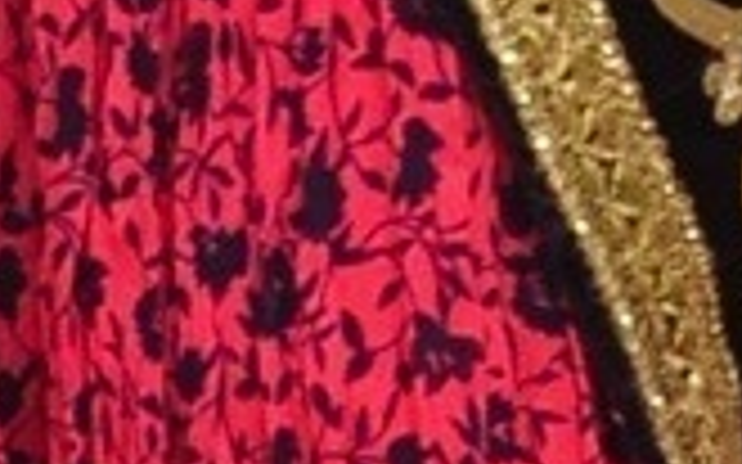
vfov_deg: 2.6
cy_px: -1223
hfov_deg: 4.2
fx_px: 10168
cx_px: 373
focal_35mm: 503
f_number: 7.1
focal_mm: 30
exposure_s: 1/125
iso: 1600
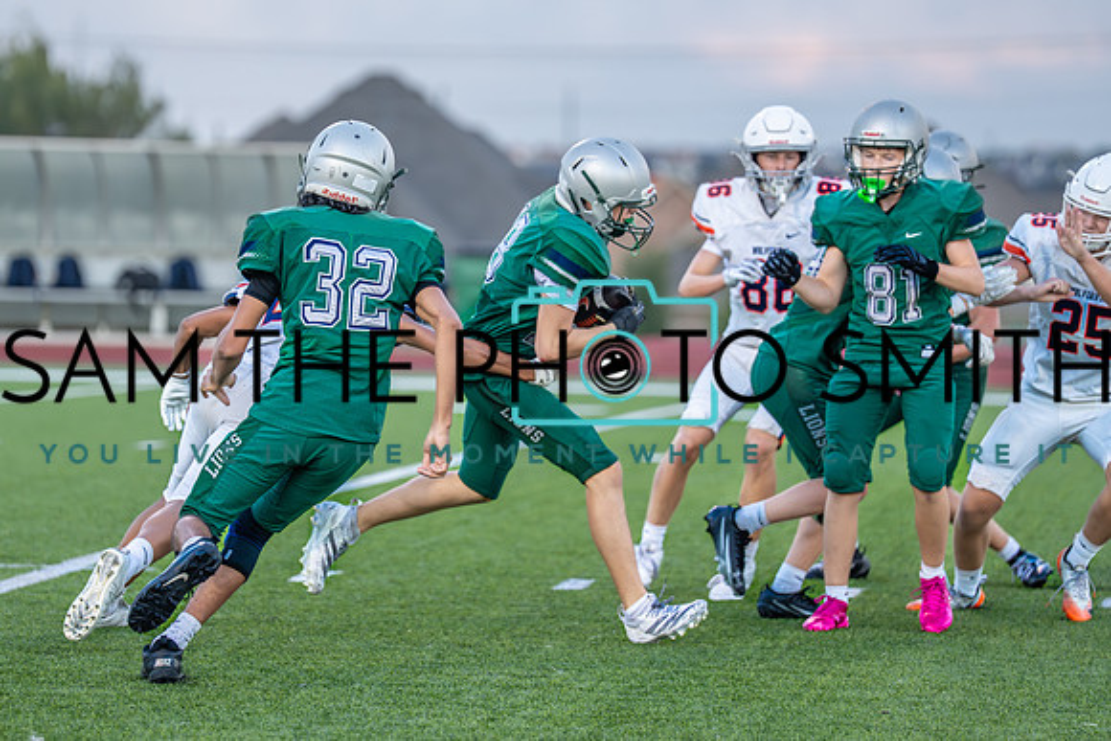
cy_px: 288
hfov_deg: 9.5
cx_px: 421
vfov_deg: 6.4
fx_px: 6673
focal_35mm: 216
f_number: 2.8
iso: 640
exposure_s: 1/1600
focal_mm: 173
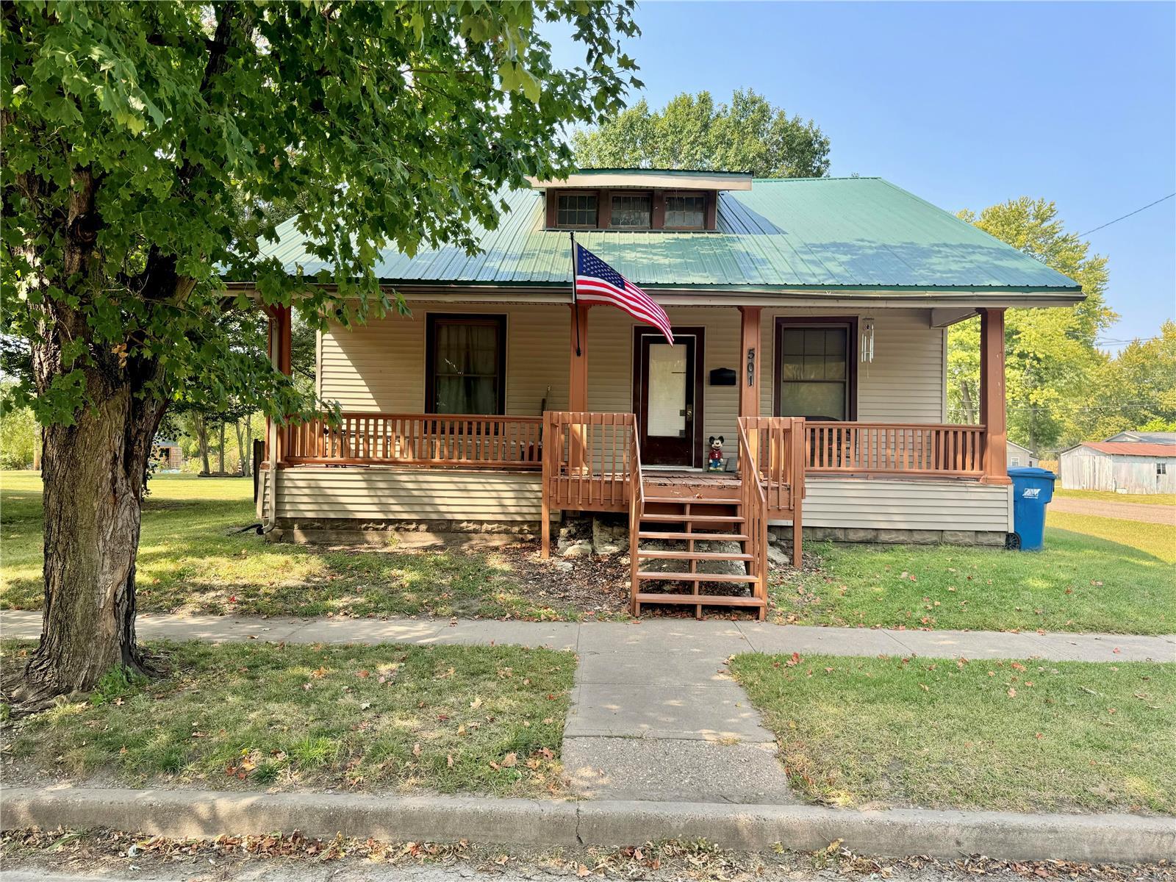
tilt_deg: +1.0
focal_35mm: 24
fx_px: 815
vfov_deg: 56.8
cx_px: 588
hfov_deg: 71.6
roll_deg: -1.1
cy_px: 441
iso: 80
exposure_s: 1/739
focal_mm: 6.76
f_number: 1.78
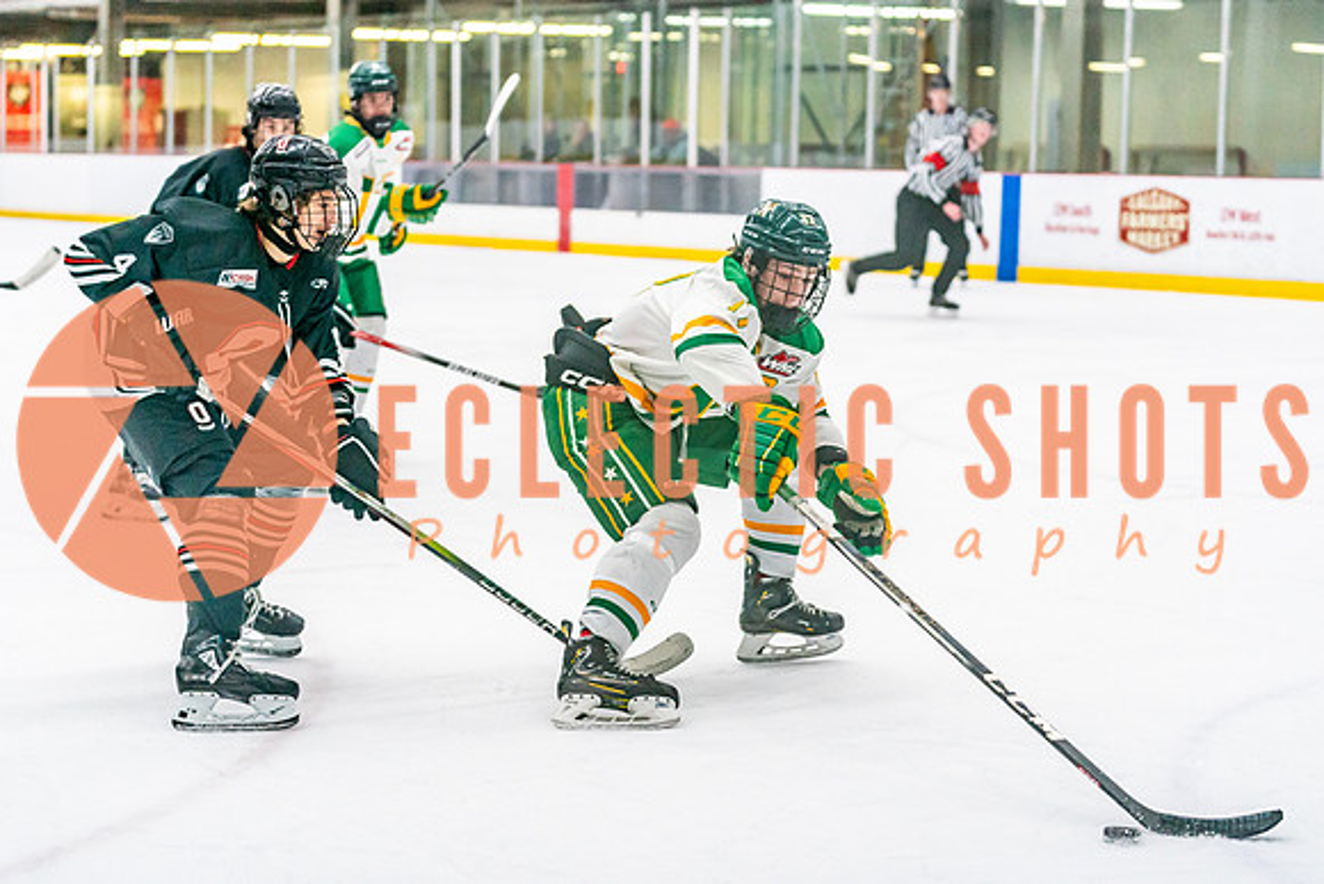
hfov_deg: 24.9
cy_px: 370
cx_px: 635
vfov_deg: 16.8
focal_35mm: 81
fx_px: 2997
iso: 3200
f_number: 2.8
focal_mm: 70
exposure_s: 1/1250
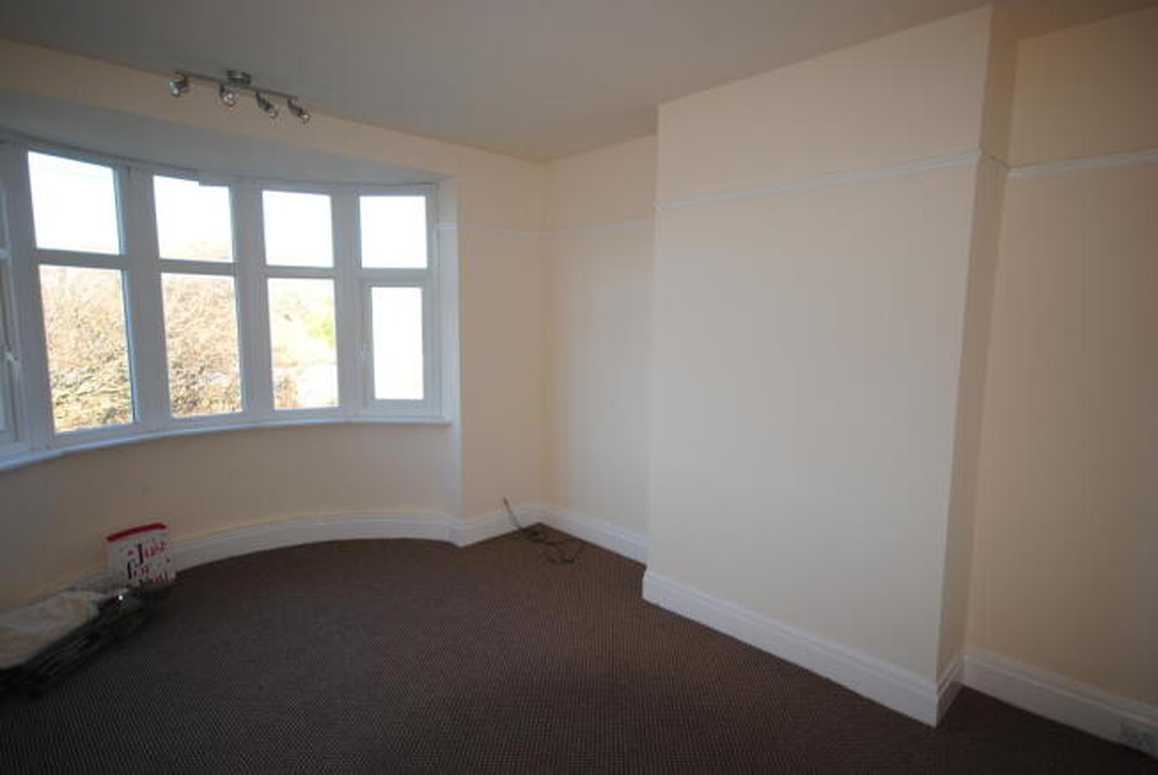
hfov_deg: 85.4
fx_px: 628
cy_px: 388
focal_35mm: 20
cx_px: 579
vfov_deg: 63.4
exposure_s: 1/60
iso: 200
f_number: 4.5
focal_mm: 13
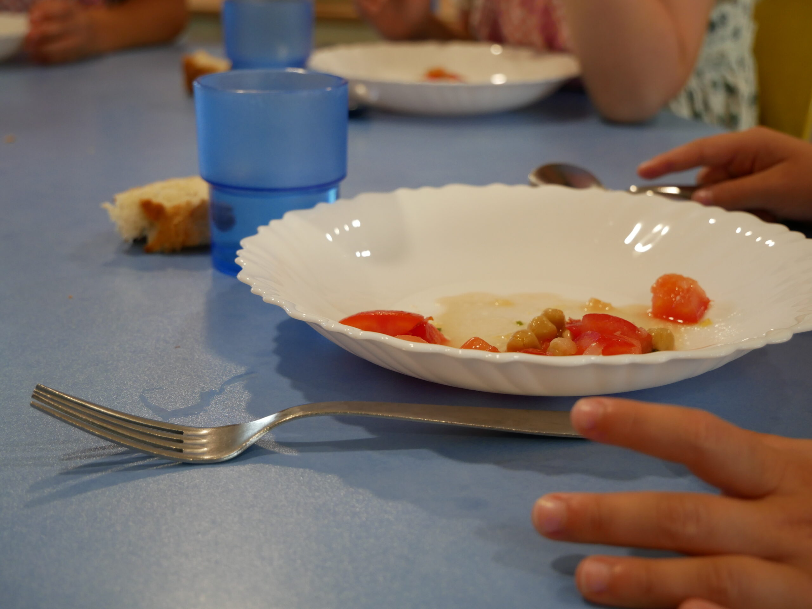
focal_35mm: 50
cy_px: 304
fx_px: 1173
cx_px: 406
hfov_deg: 38.2
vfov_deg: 29.1
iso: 500
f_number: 4.5
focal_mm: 25
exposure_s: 1/60
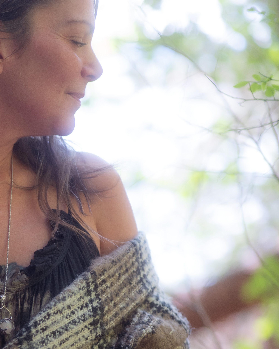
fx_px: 1167
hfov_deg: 13.6
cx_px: 46
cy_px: 324
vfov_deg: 16.7
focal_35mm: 113
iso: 320
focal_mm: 50
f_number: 1.8
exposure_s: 1/250
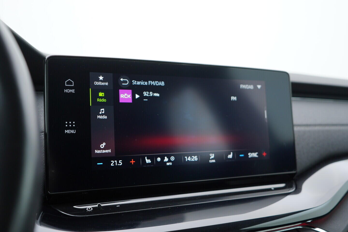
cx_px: 174
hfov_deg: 53.1
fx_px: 348
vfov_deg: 36.9
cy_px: 116
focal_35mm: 36
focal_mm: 24
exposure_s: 1/50
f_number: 3.2
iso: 125
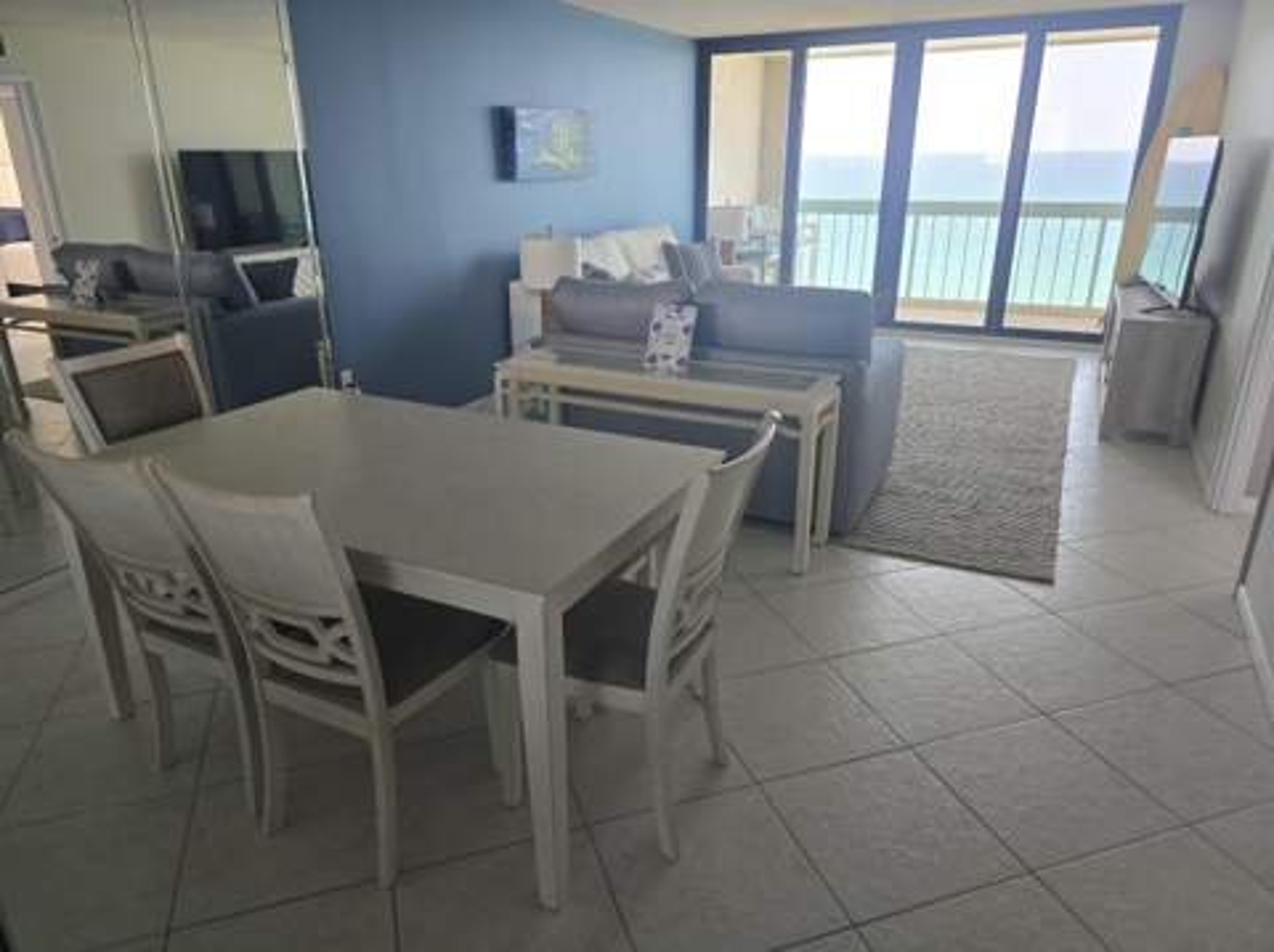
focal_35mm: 23
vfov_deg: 58.8
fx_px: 846
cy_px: 476
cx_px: 637
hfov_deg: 74.0
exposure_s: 1/120
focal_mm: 6.3
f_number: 1.7
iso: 160
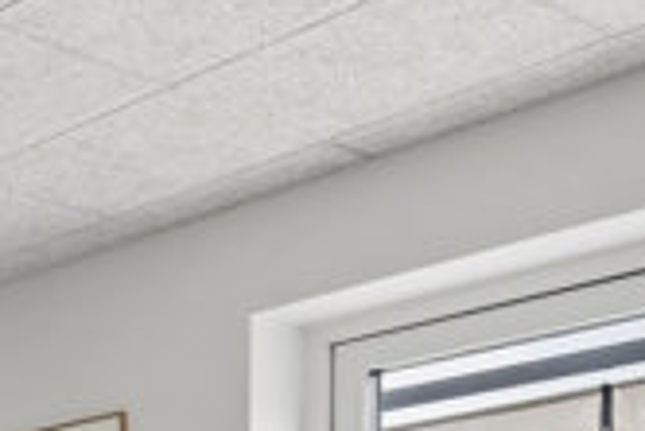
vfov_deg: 15.6
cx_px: -509
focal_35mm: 77
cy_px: 744
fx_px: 1381
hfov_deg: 19.7
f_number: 6.3
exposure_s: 1/2.5
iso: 400
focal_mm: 16
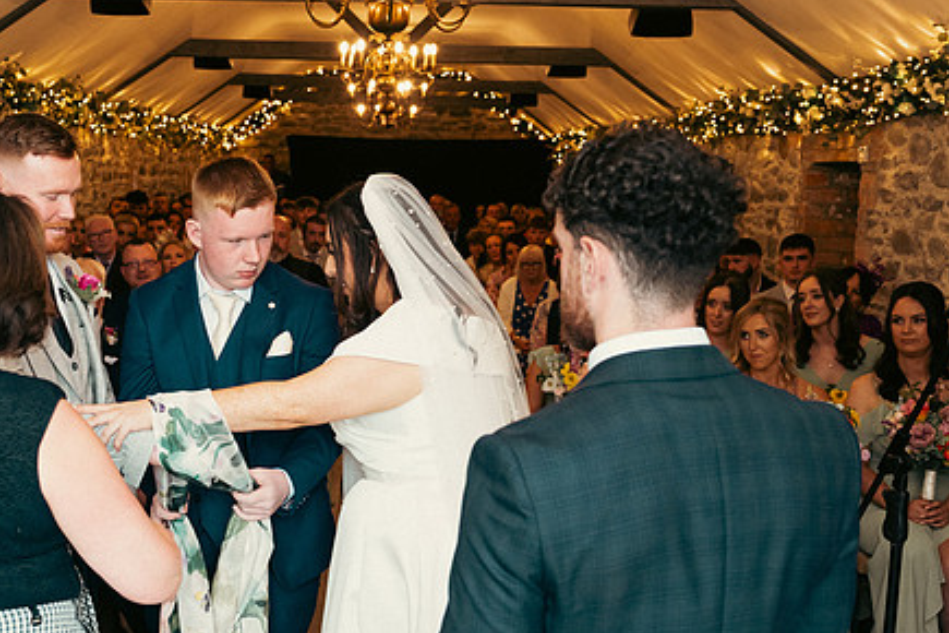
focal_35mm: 52
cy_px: 346
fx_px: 1371
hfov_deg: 37.8
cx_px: 319
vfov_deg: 26.0
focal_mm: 26
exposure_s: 1/160
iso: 1250
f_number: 3.5
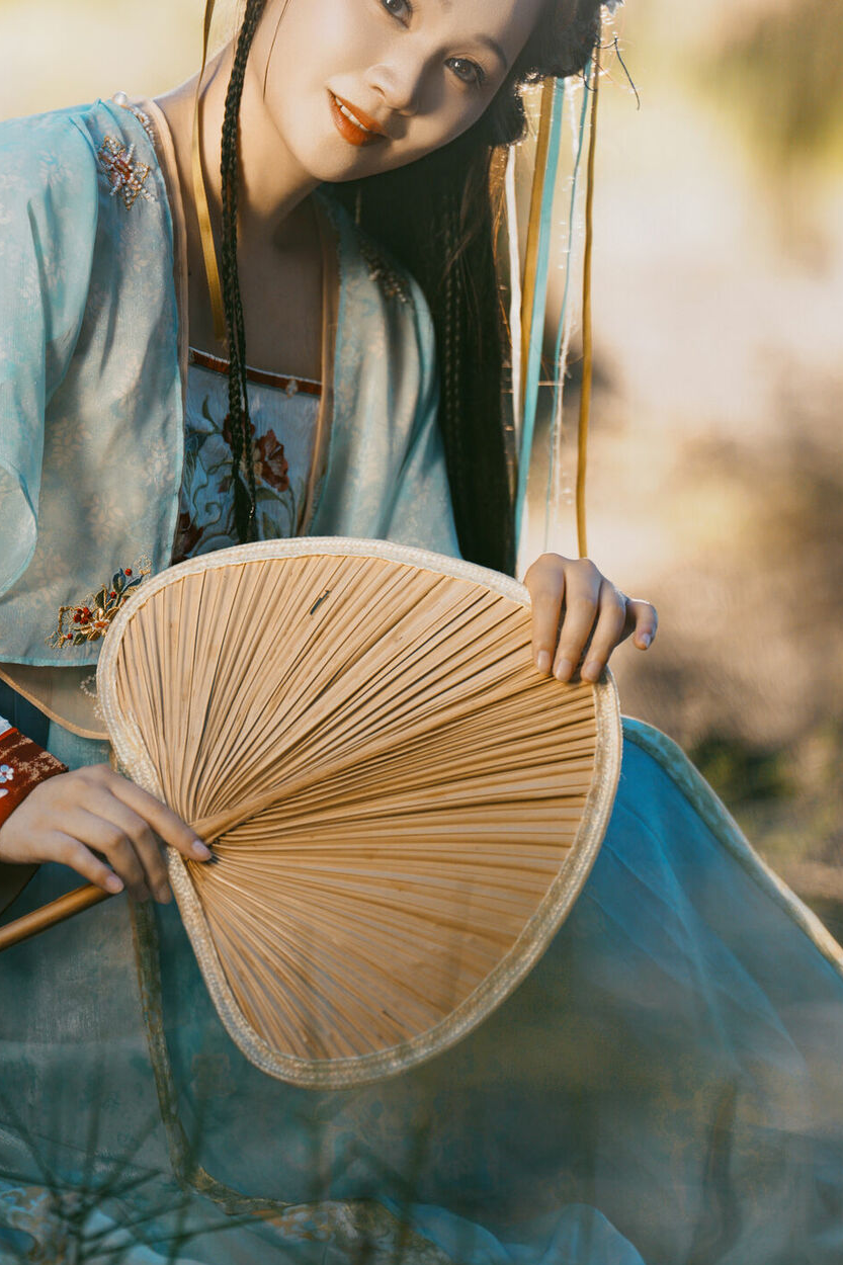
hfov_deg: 5.5
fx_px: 8853
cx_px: 357
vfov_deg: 8.2
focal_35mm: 252
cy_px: 522
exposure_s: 1/800
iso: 400
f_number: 2.8
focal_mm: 200
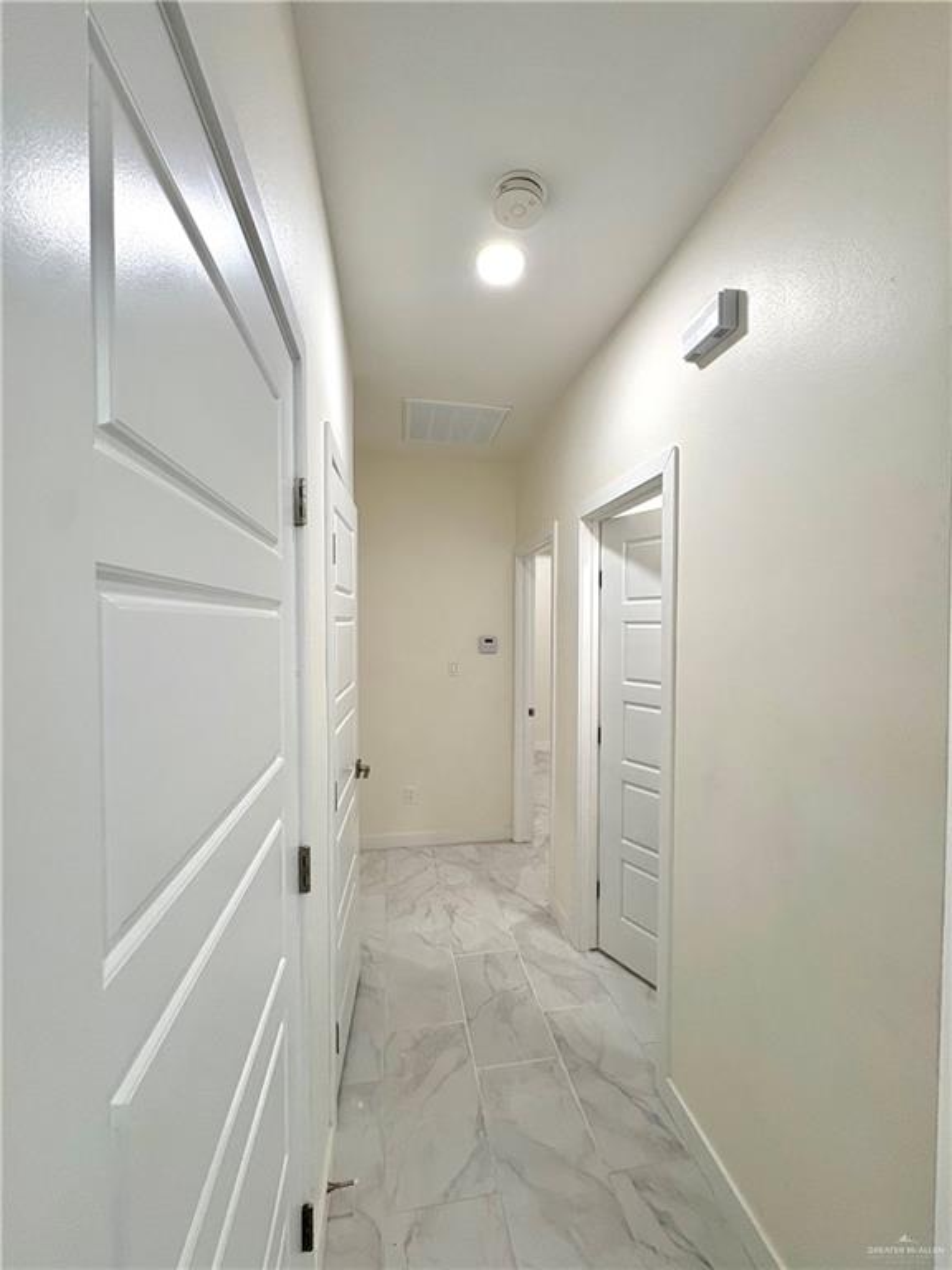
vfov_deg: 102.1
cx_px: 476
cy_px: 635
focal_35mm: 14
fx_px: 513
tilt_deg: +0.5
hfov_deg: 85.7
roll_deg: +0.0
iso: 160
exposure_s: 1/120
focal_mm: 2.22
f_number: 2.2
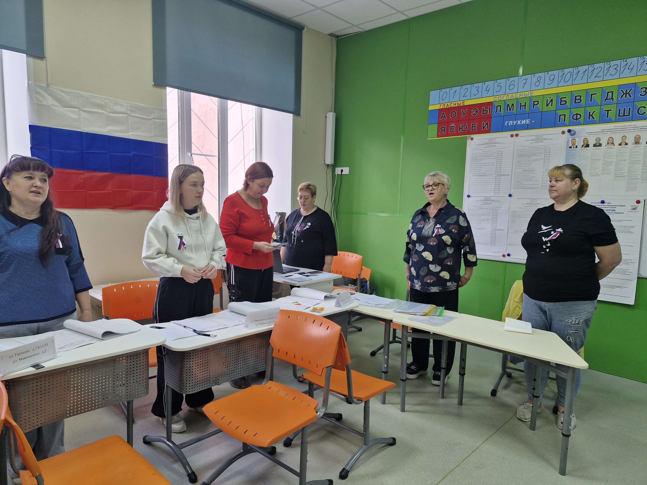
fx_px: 430
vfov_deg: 58.9
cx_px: 324
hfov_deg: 73.9
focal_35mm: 23
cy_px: 242
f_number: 1.8
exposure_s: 1/180
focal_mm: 5.54
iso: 125
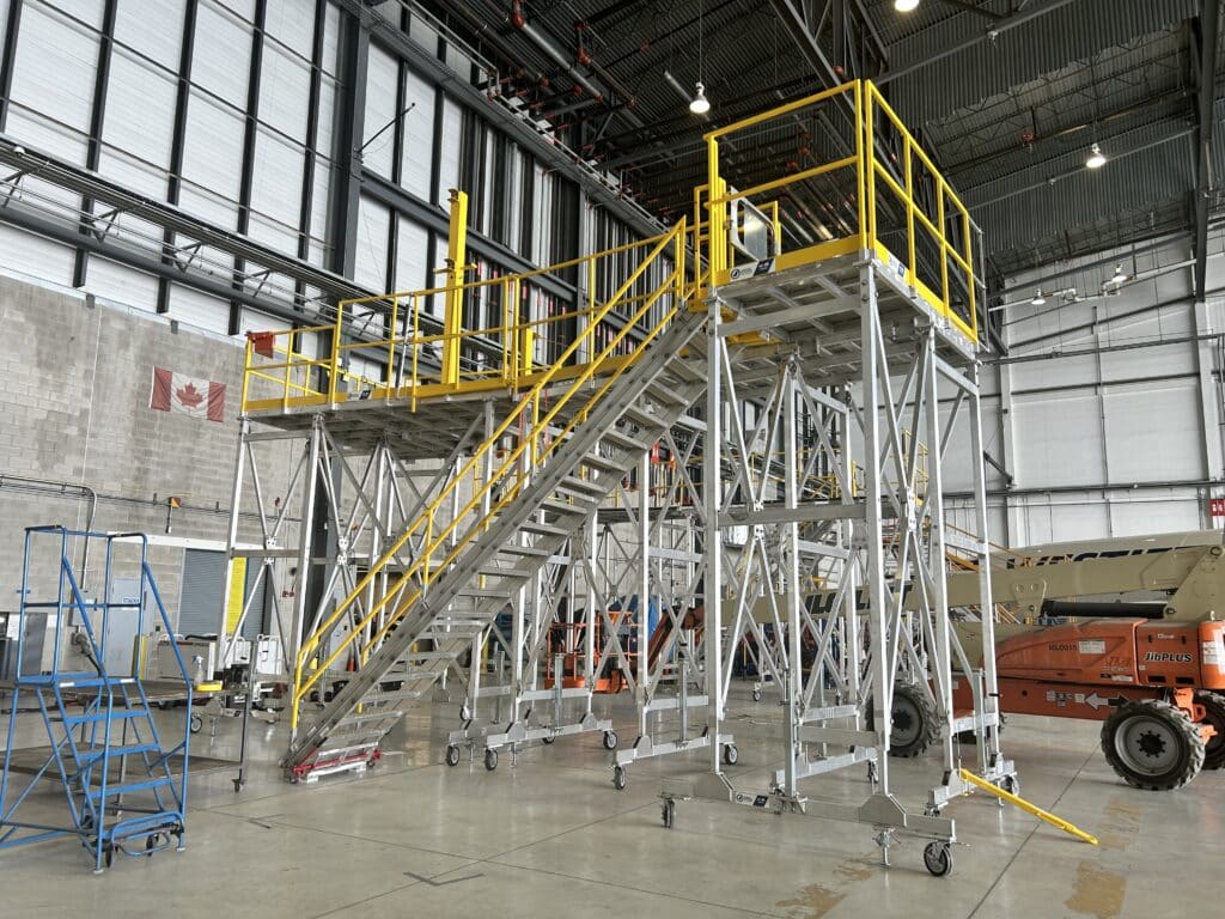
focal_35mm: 26
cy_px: 460
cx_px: 612
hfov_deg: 67.3
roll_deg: -0.4
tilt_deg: +8.1
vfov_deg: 53.1
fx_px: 920
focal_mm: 5.7
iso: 40
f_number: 1.5
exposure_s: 1/120
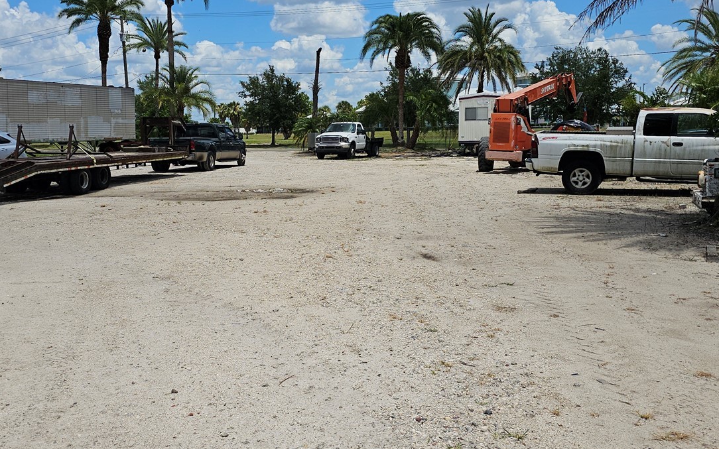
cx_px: 328
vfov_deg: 35.3
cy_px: 206
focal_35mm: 36
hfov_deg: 53.9
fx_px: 705
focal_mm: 6.3
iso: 10
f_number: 1.7
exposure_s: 1/1780
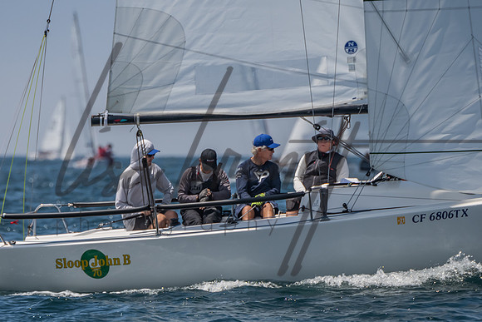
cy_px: 185
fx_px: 9948
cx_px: 169
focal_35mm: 743
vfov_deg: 1.9
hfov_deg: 2.8
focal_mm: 400
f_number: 6.3
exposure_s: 1/2500
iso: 400
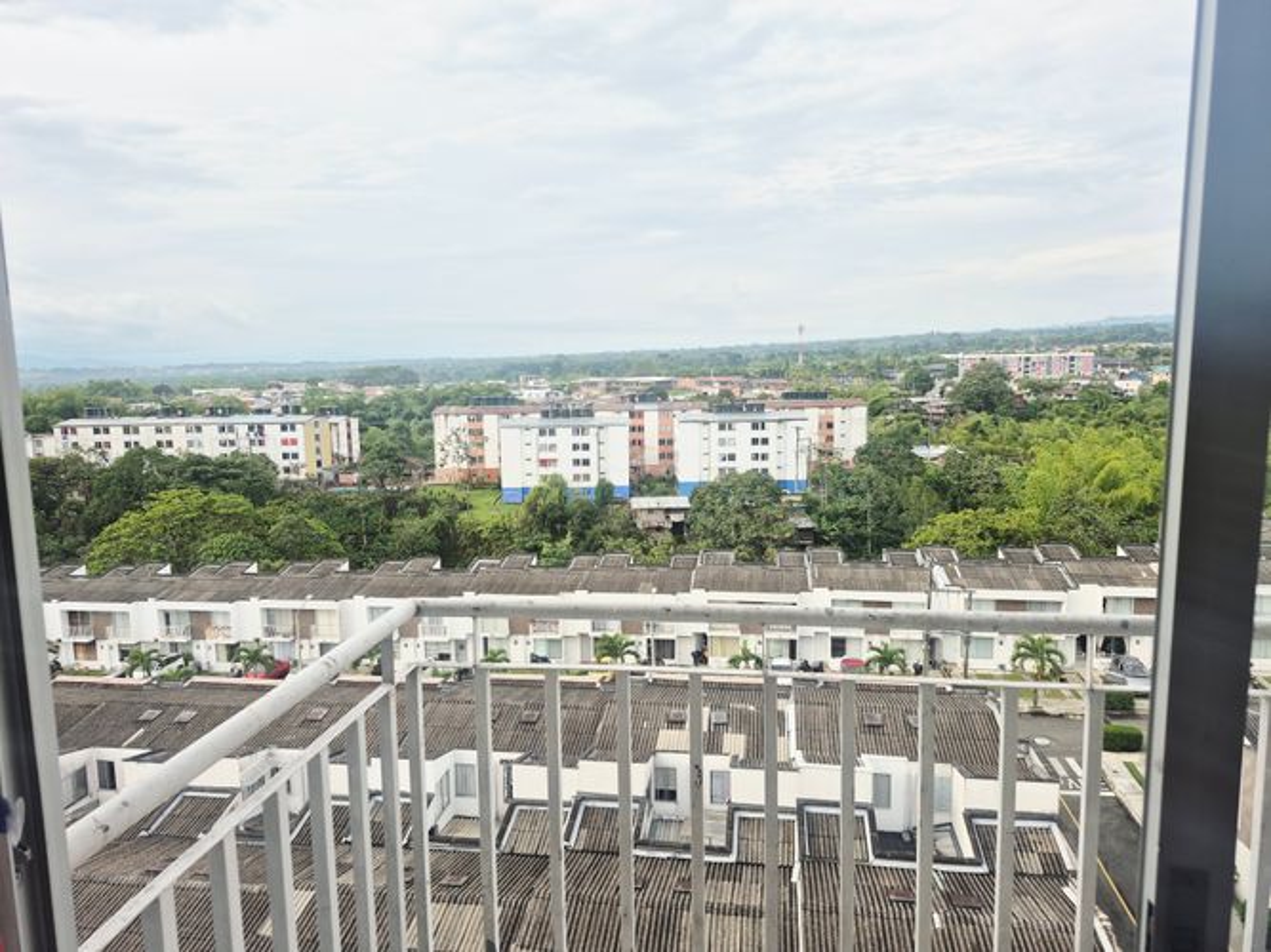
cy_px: 476
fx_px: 844
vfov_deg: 58.9
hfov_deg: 73.9
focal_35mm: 23
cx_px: 636
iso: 25
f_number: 1.8
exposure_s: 1/317
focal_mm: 5.4
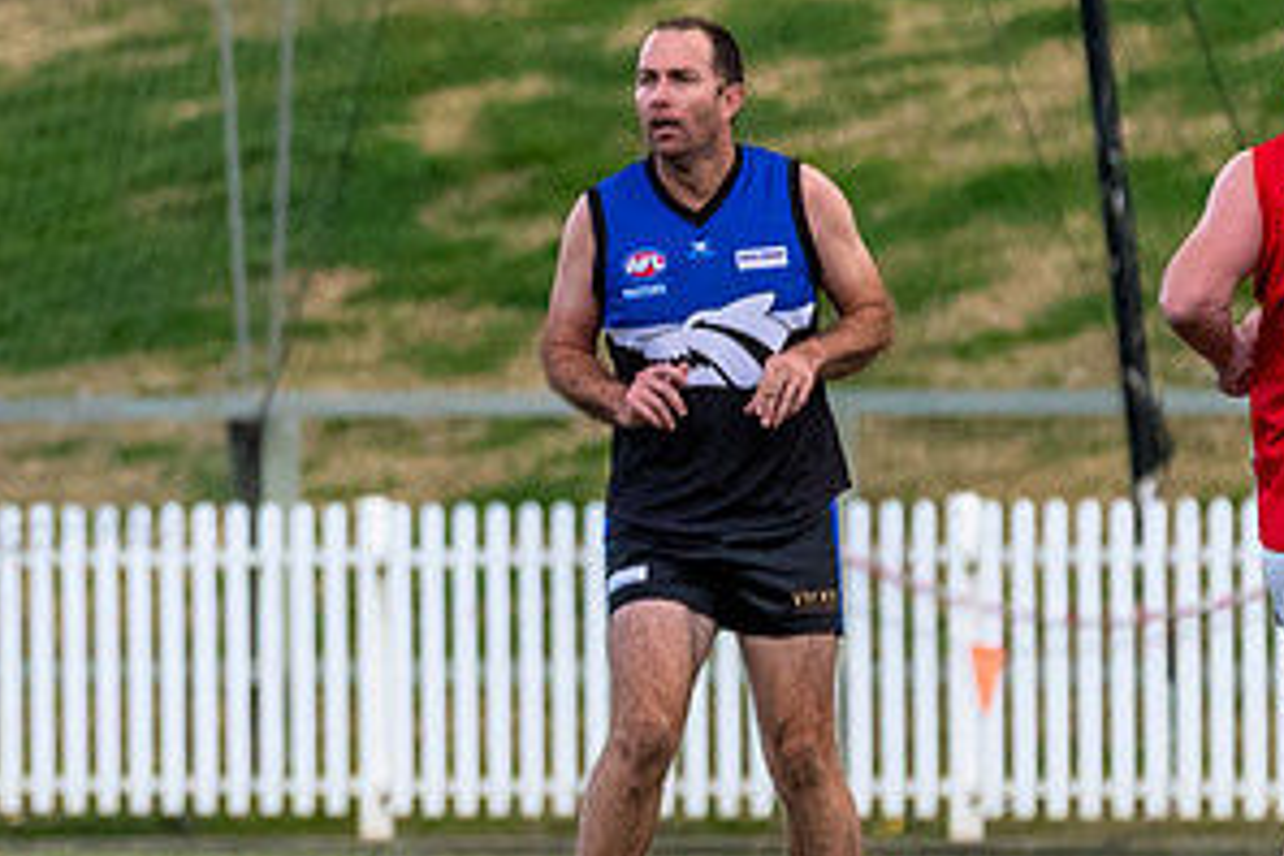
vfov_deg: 1.3
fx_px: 38089
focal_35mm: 1068
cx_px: -427
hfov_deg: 1.9
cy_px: 603
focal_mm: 350
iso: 2200
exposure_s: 1/1600
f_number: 6
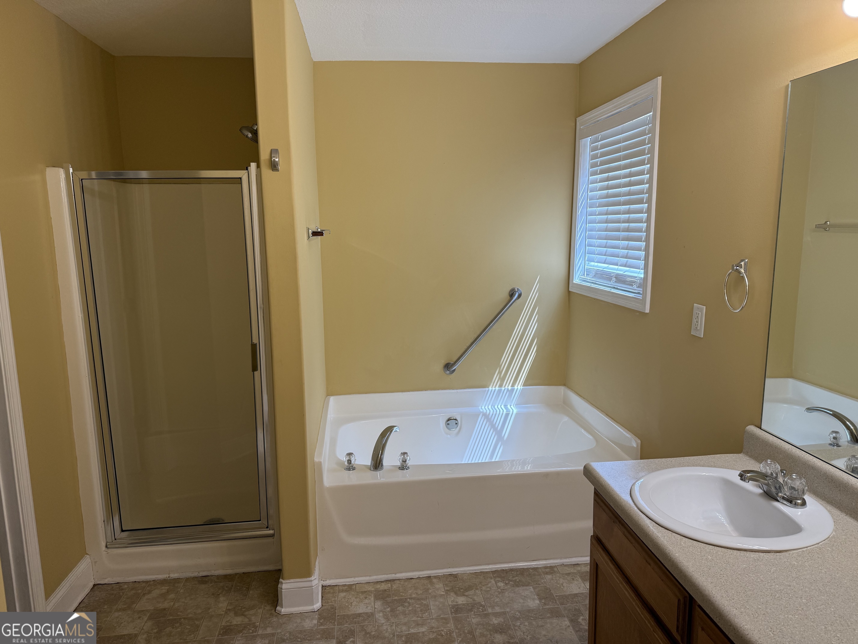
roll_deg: +0.4
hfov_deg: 71.6
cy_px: 322
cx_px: 429
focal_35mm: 24
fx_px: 595
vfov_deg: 56.8
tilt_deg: -8.8
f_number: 1.78
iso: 100
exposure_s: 1/257
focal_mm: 6.76
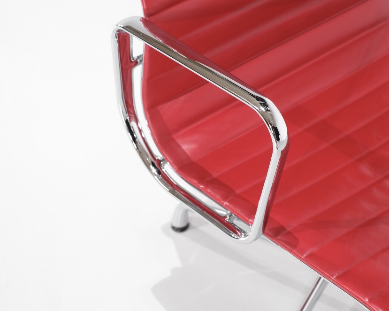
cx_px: 200
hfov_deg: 26.4
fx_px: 829
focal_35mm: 72
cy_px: 125
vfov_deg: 21.2
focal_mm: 35
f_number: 5
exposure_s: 1/42
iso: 800
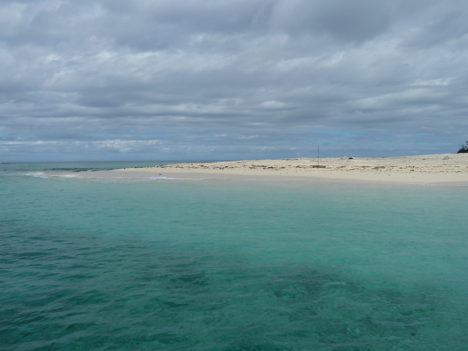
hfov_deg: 67.3
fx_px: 352
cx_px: 231
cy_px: 175
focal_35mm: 26
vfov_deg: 53.1
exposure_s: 1/640
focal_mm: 4.1
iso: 80
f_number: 5.6
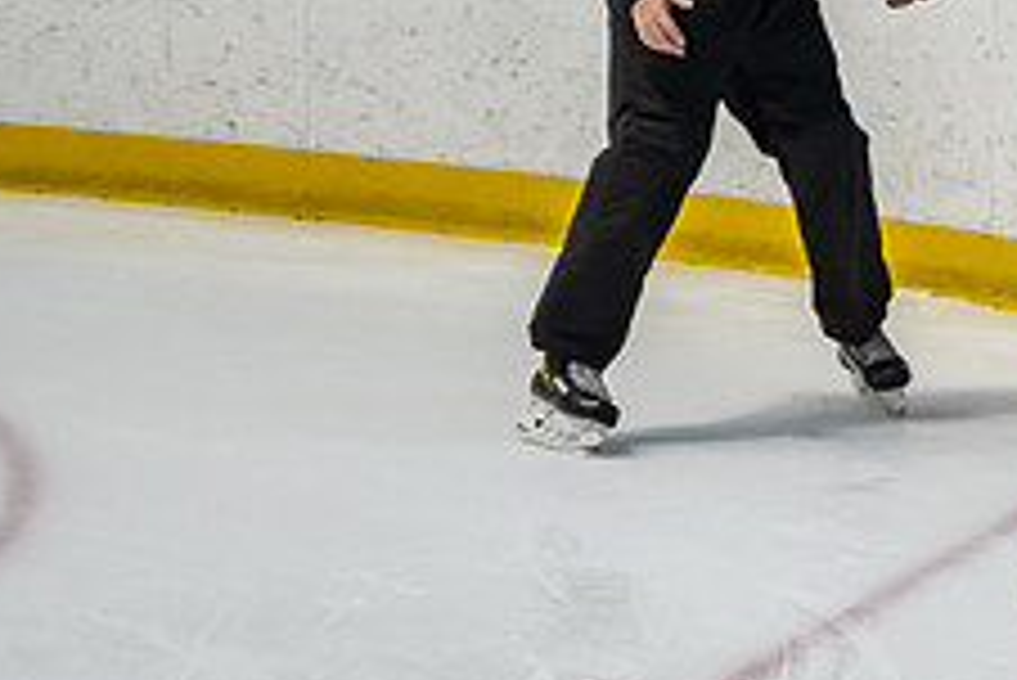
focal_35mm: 253
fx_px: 7152
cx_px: 1233
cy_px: 264
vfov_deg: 5.4
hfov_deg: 8.1
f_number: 2.8
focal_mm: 75
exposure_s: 1/1000
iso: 2500
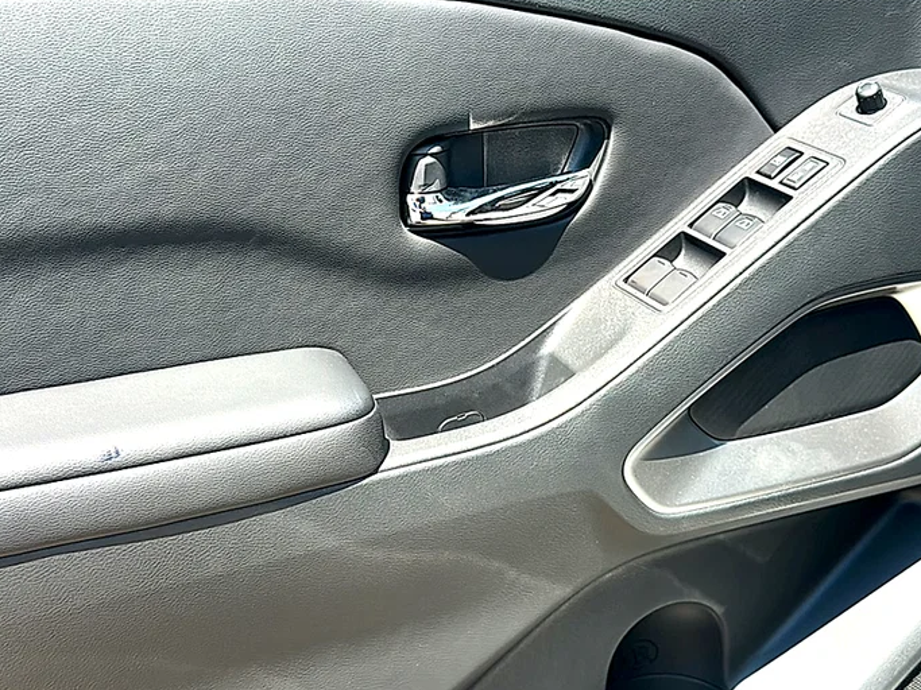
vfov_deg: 35.9
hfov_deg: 46.8
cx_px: 458
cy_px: 344
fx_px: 1064
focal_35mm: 40
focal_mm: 6.86
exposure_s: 1/896
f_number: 1.78
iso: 80
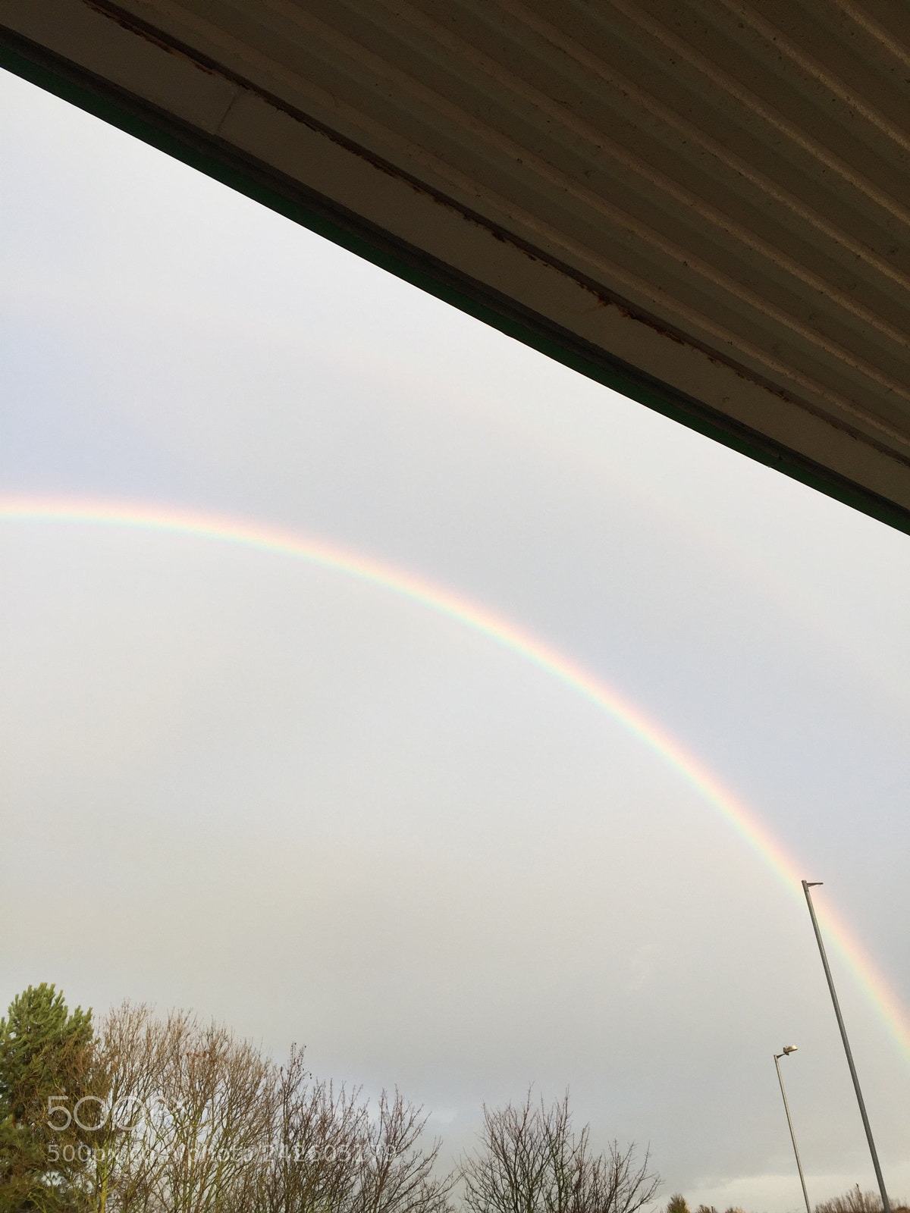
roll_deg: +3.1
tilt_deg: +35.5
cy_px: 606
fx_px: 1016
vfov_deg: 61.7
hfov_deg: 48.2
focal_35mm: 29
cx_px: 455
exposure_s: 1/222
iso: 32
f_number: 2.2
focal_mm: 4.15
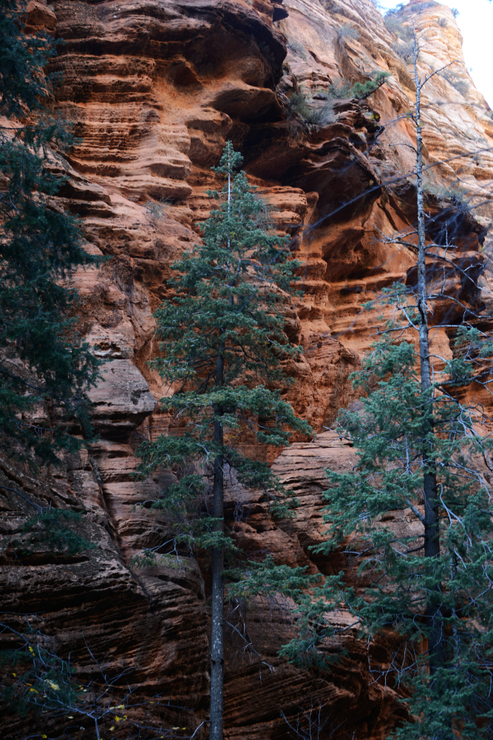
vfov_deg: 23.9
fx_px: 1745
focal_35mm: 85
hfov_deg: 16.1
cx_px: 246
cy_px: 370
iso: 250
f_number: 5
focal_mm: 85
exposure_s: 1/30
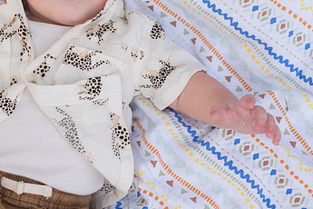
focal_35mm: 84
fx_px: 730
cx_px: 69
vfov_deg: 16.1
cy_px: 37
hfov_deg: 23.9
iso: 125
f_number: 4
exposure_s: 1/320
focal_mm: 50
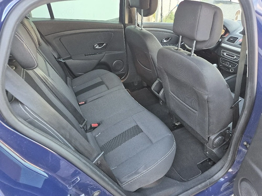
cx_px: 131
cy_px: 98
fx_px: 174
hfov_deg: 73.9
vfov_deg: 58.9
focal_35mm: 23
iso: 250
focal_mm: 5.4
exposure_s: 1/100
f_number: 1.8
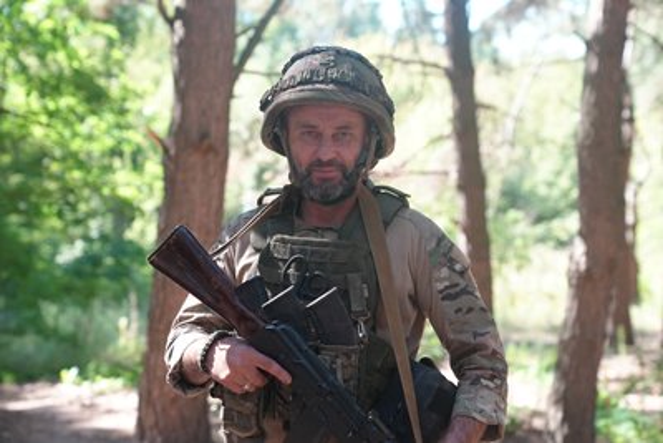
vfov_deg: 19.5
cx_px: 332
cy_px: 222
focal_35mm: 70
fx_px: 1290
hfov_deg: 28.8
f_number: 4
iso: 2500
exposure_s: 1/160
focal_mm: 70
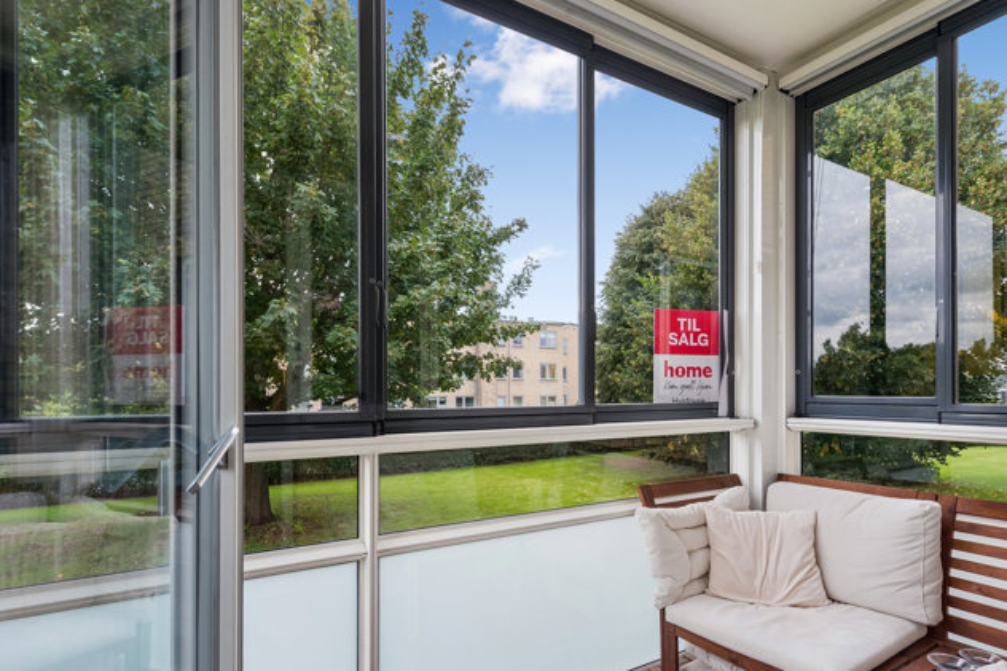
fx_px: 531
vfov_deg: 64.0
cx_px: 523
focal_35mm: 19
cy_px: 398
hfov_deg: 86.9
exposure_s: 1/15
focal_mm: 15
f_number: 10
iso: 250
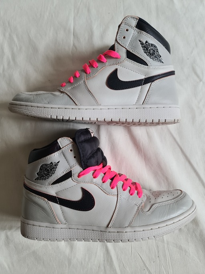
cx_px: 102
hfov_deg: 54.9
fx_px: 197
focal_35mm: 25
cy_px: 137
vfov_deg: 69.4
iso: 125
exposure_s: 1/100
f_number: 1.8
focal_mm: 7
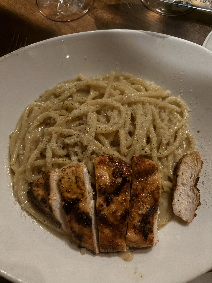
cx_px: 106
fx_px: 212
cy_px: 142
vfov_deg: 67.3
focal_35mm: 26
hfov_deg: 53.1
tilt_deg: -74.0
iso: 1000
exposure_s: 1/30
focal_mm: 5.96
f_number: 1.6
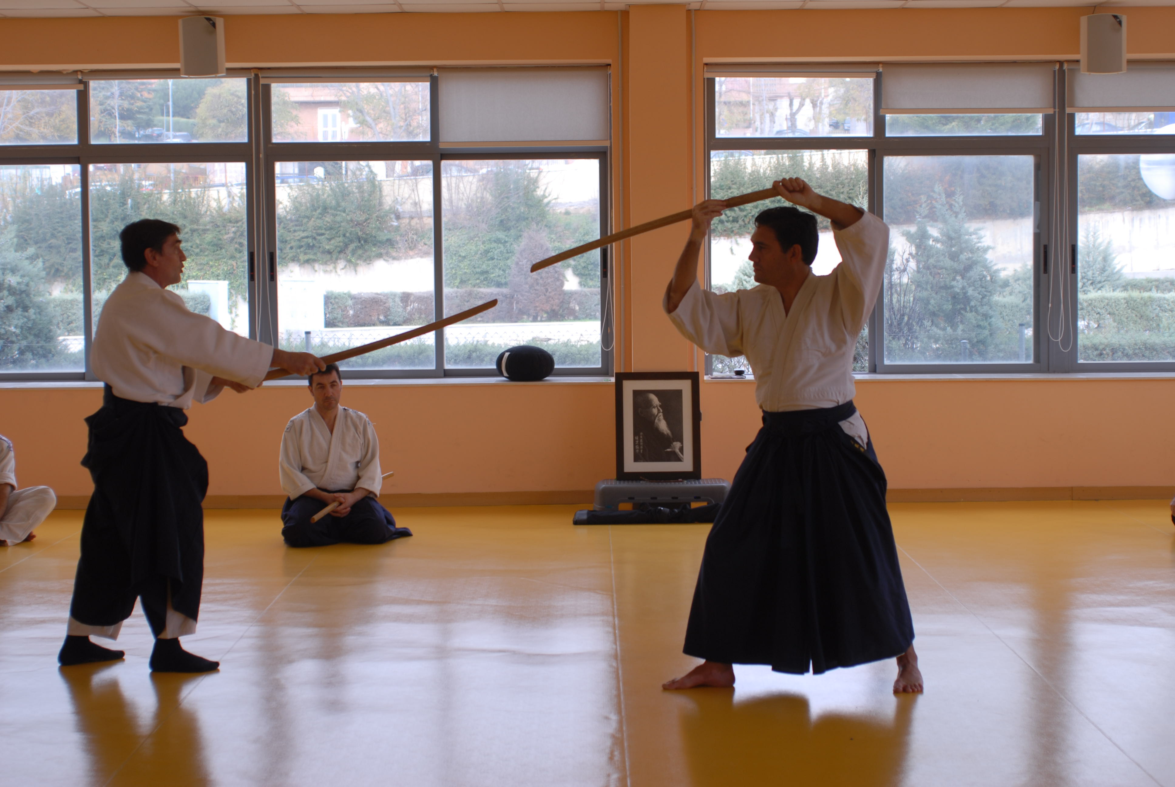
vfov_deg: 20.2
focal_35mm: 68
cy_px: 394
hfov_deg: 29.8
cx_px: 588
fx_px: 2206
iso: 100
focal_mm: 45
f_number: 3.8
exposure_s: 1/80
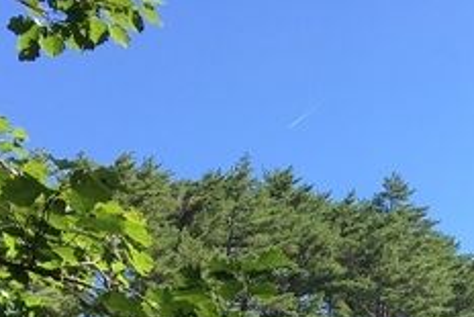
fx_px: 1396
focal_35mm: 106
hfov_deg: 18.9
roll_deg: +1.3
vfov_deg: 11.7
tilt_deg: +0.5
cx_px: 438
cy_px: 608
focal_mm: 4.15
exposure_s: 1/578
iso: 25
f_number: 2.2
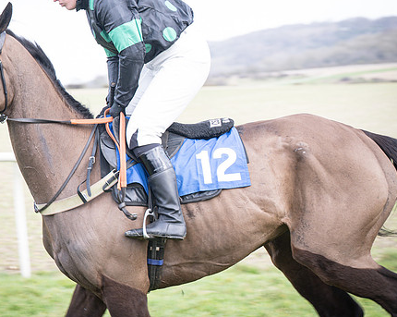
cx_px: 122
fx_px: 1819
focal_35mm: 155
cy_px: 116
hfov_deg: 12.4
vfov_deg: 9.9
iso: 200
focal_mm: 70
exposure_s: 1/250
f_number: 4
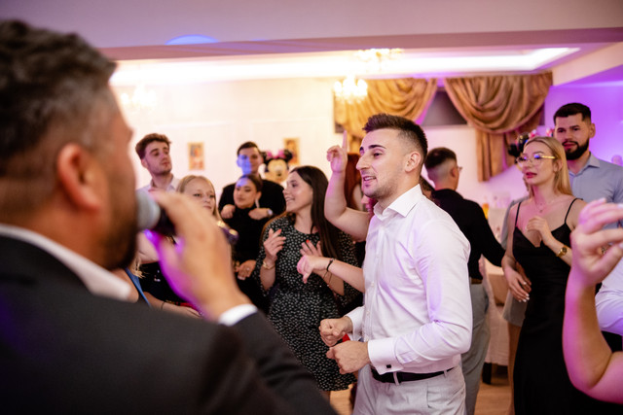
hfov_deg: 54.4
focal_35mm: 35
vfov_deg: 37.9
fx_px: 606
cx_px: 312
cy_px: 208
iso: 1000
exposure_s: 1/200
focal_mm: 23
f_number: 1.4
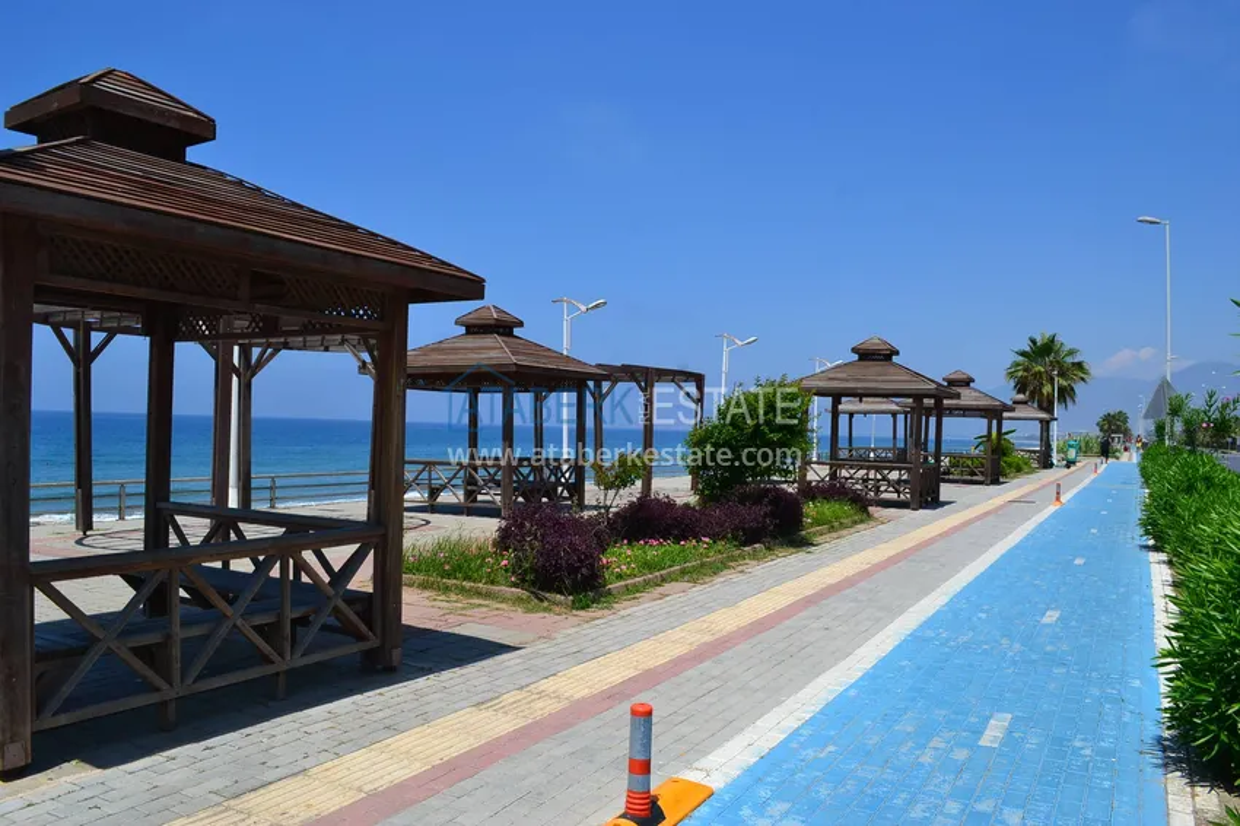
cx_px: 620
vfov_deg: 47.9
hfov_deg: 67.4
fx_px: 930
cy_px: 413
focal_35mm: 27
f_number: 11
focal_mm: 18
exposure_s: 1/500
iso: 360
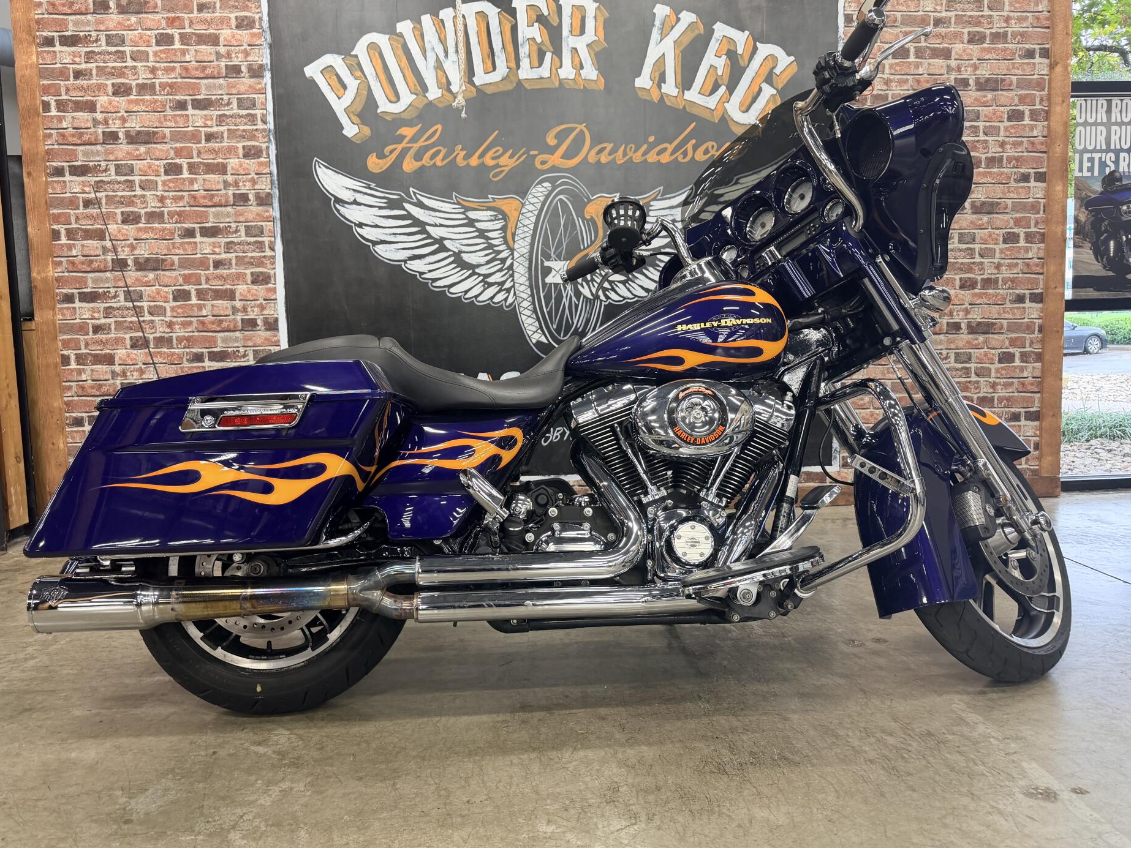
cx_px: 537
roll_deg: +1.3
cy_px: 406
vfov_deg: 53.1
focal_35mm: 26
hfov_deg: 67.3
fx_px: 850
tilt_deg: -5.2
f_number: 1.78
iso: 160
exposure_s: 1/60
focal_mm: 6.76
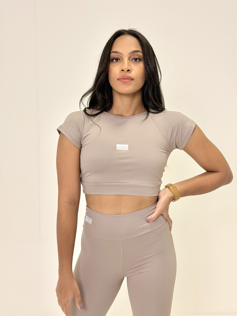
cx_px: 118
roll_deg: -1.2
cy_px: 158
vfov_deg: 39.7
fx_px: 438
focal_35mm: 48
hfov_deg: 30.3
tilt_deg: -6.2
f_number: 1.78
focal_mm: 6.76
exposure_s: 1/120
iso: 160
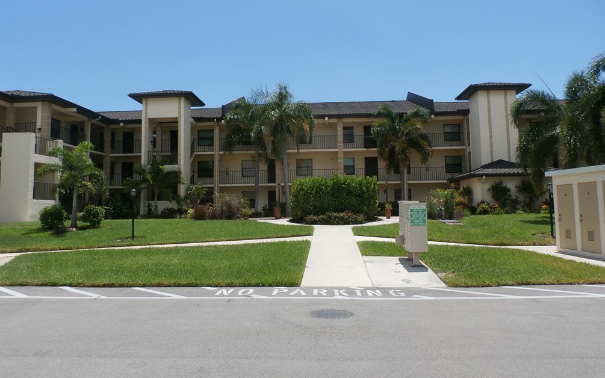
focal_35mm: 27
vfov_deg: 45.9
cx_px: 300
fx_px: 445
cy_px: 164
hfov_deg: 68.4
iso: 100
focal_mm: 4.5
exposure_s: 1/1600
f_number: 3
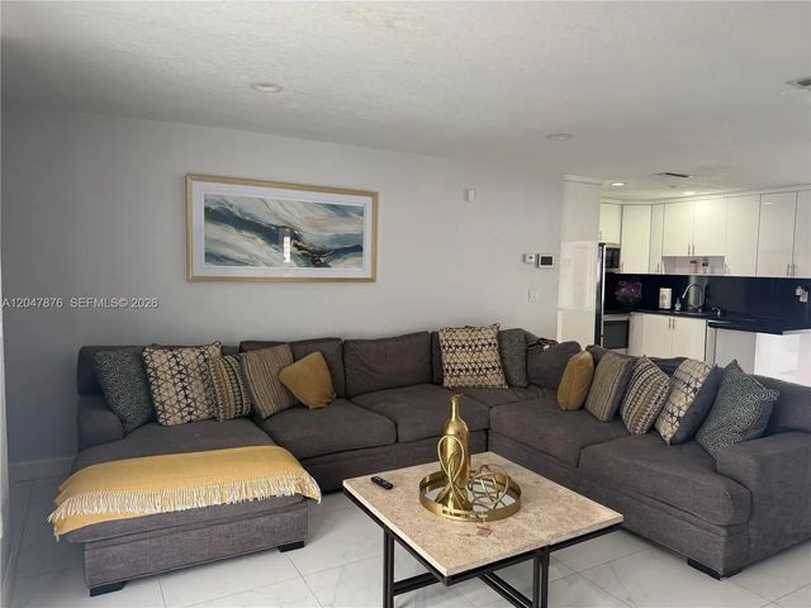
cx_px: 406
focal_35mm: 24
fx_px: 562
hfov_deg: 71.6
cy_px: 304
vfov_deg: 56.8
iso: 160
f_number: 1.78
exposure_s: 1/60
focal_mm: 6.76
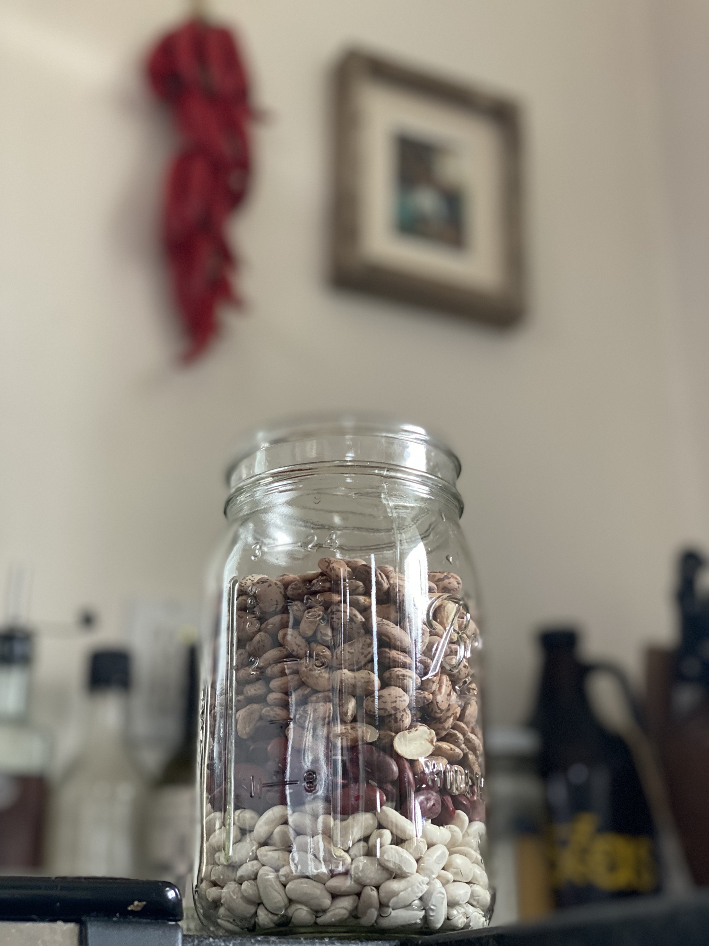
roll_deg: +0.1
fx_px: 1420
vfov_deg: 36.8
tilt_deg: +22.6
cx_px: 354
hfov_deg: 28.0
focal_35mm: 52
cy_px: 473
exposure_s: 1/40
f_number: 2
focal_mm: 6
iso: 250
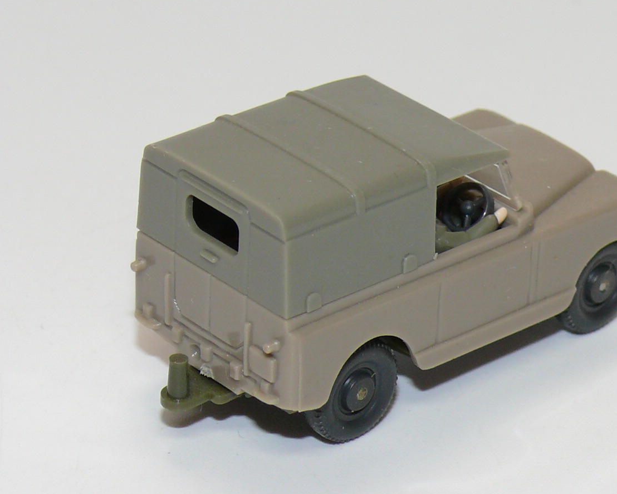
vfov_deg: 8.3
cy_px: 229
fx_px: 3397
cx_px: 365
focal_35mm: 186
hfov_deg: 10.4
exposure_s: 1/30
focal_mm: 15.7
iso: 100
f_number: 4
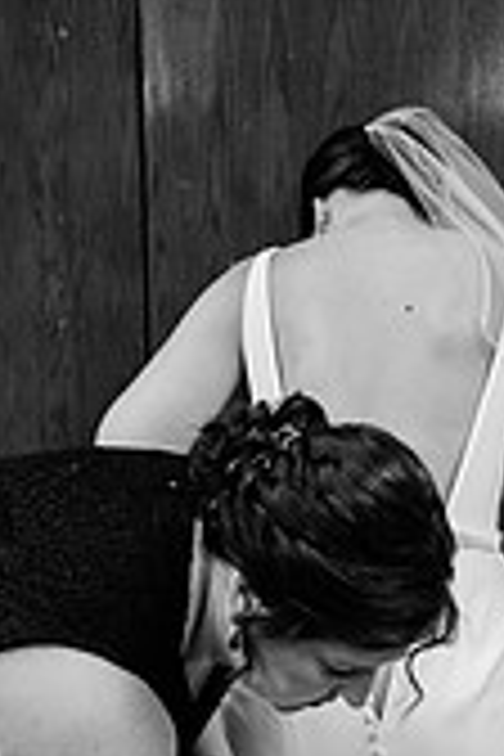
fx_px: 1659
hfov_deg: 17.3
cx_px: 304
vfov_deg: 24.4
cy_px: 778
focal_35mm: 79
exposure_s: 1/250
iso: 1600
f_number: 4
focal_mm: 29.5
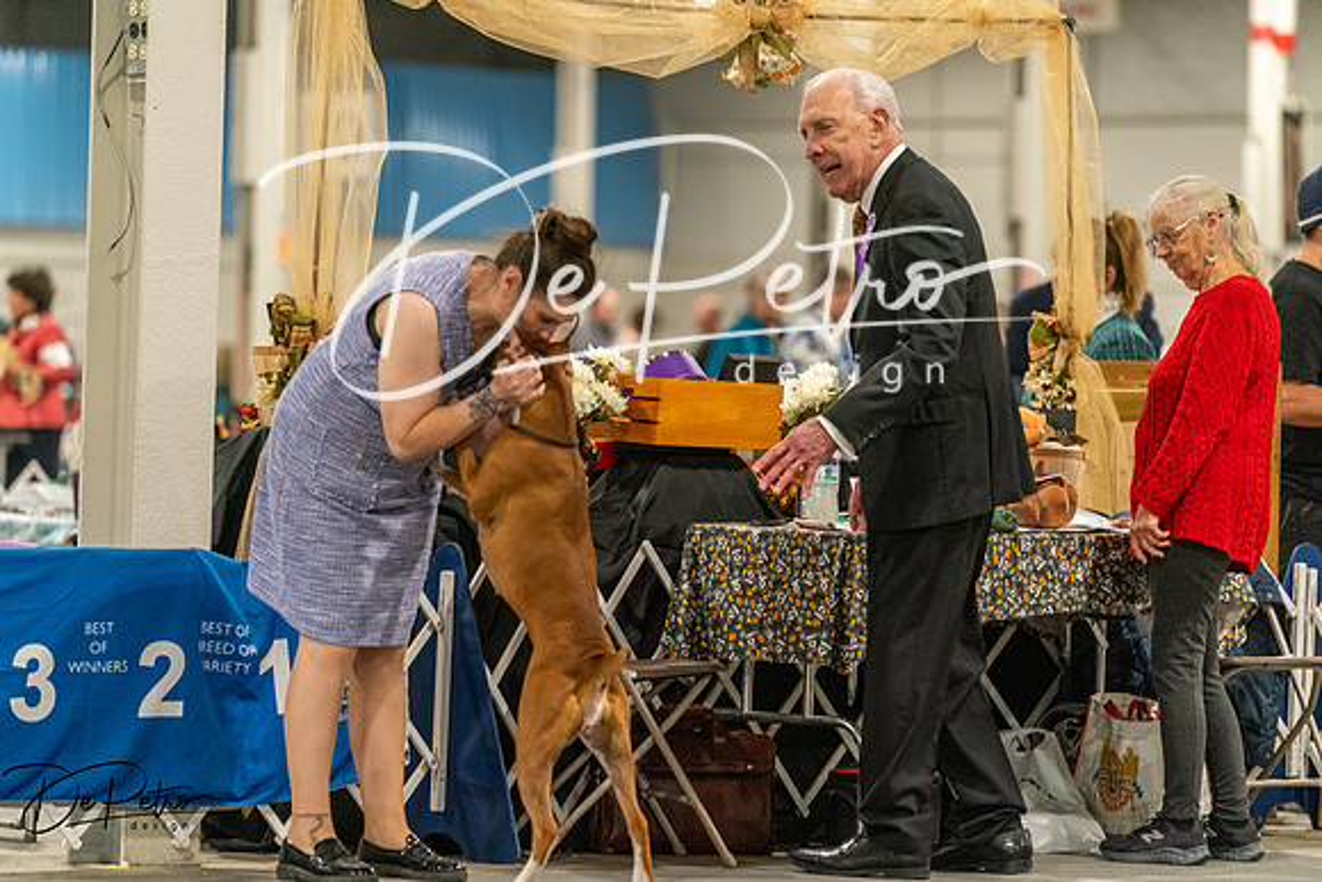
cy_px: 441
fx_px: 7346
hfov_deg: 10.3
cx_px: 661
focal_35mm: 200
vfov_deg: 6.9
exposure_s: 1/250
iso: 6400
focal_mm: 200
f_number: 3.5
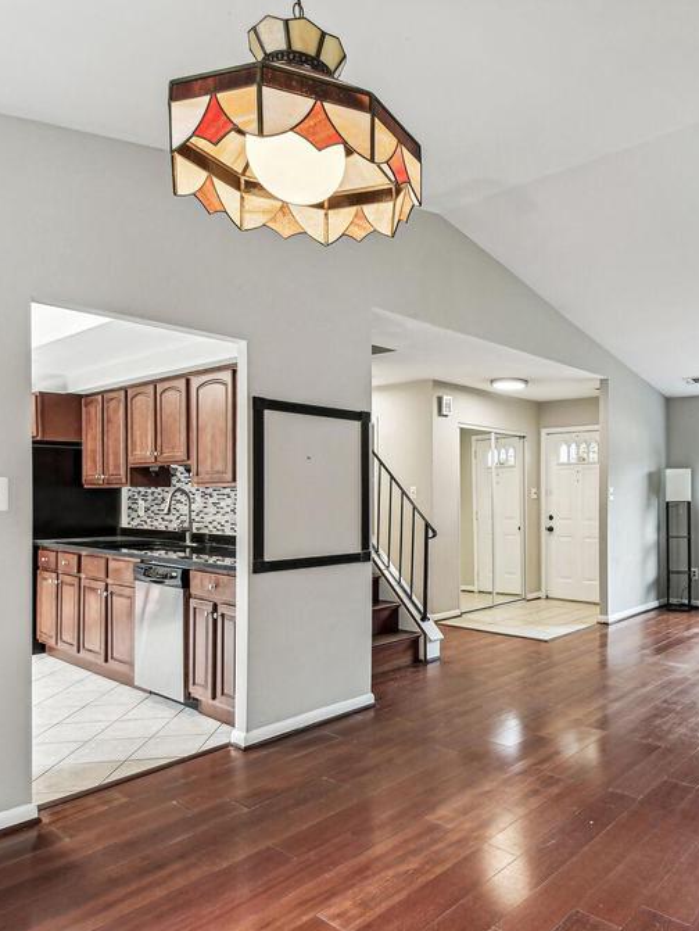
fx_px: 592
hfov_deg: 57.1
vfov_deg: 76.4
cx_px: 549
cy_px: 472
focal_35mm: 22
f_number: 5.6
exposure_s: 1/50
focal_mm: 10
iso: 640
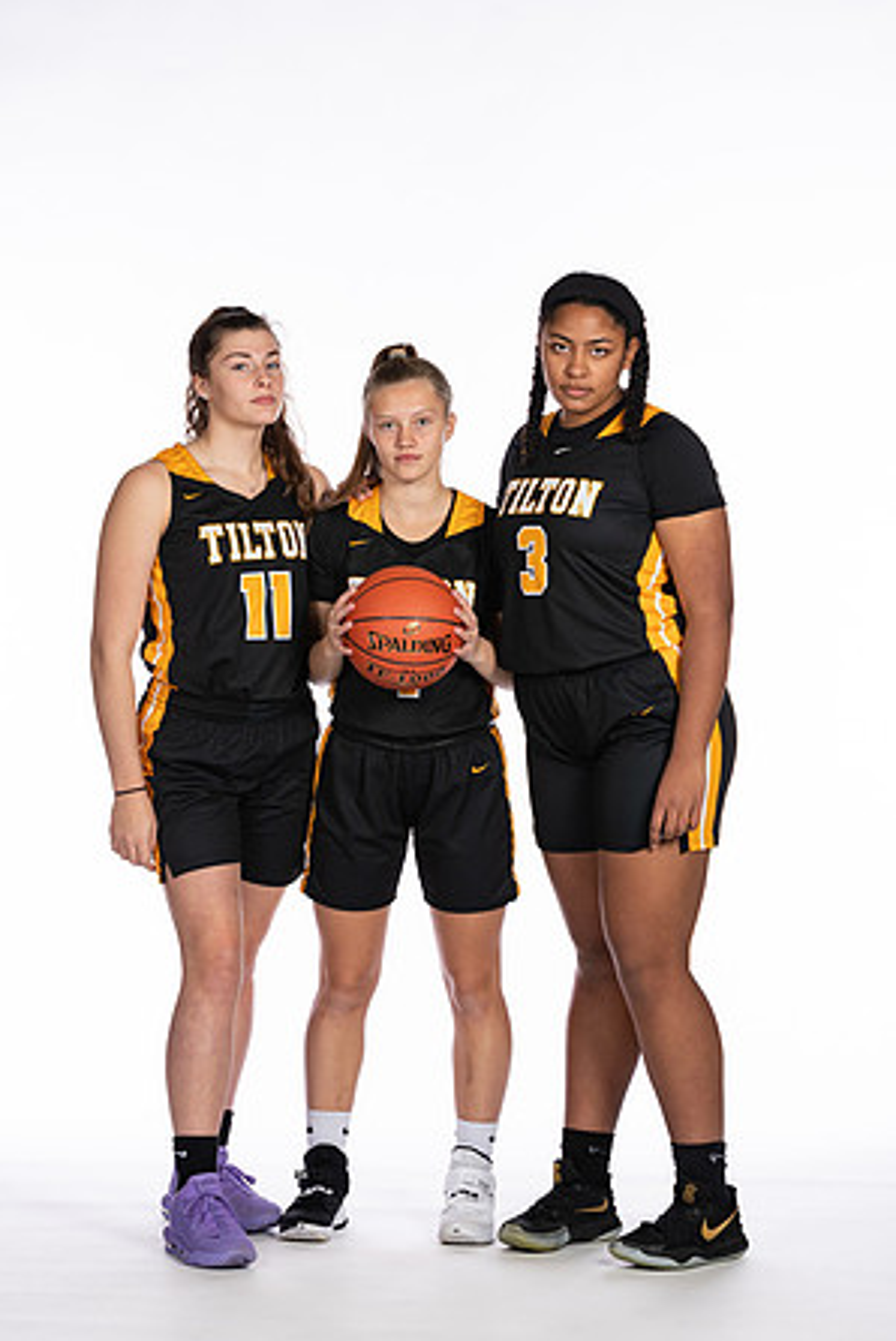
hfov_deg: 11.1
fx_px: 4622
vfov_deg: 16.5
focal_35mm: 124
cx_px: 448
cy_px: 674
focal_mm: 82
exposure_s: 1/100
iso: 100
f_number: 5.6
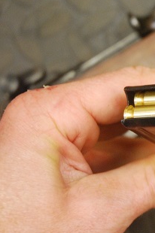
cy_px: 116
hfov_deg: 10.5
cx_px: 200
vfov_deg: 16.0
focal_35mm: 128
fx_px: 828
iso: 1400
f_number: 4.5
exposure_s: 1/30
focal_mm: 44
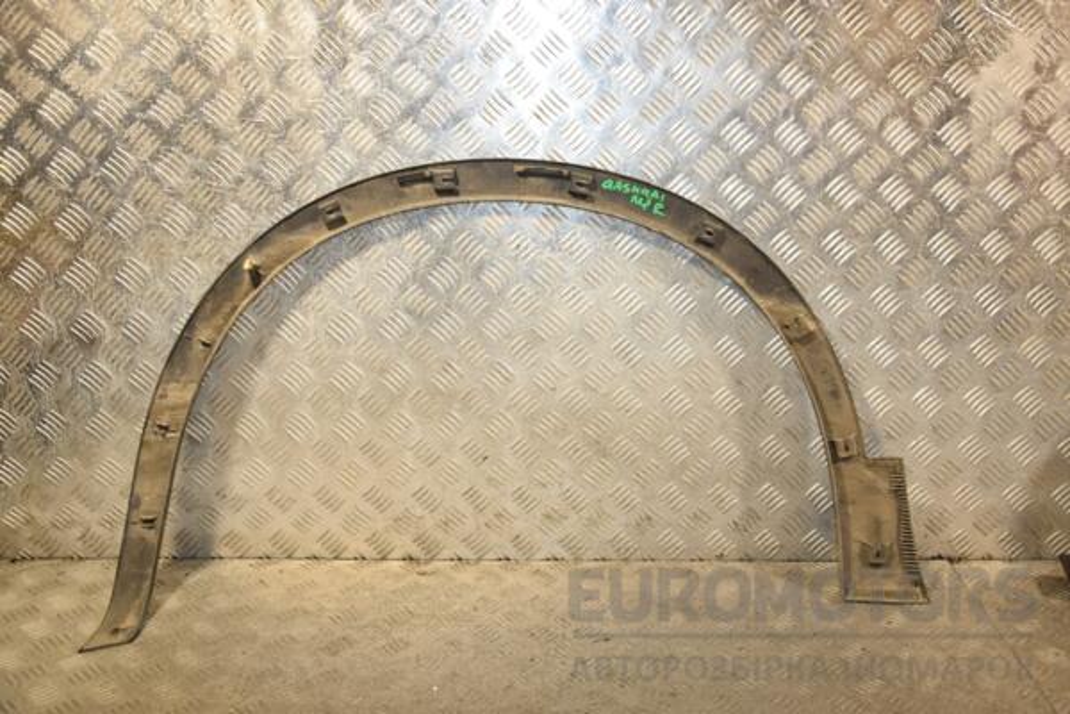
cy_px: 357
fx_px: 1114
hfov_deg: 51.3
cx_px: 535
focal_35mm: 38
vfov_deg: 35.5
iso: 800
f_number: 5
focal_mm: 25
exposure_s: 1/200
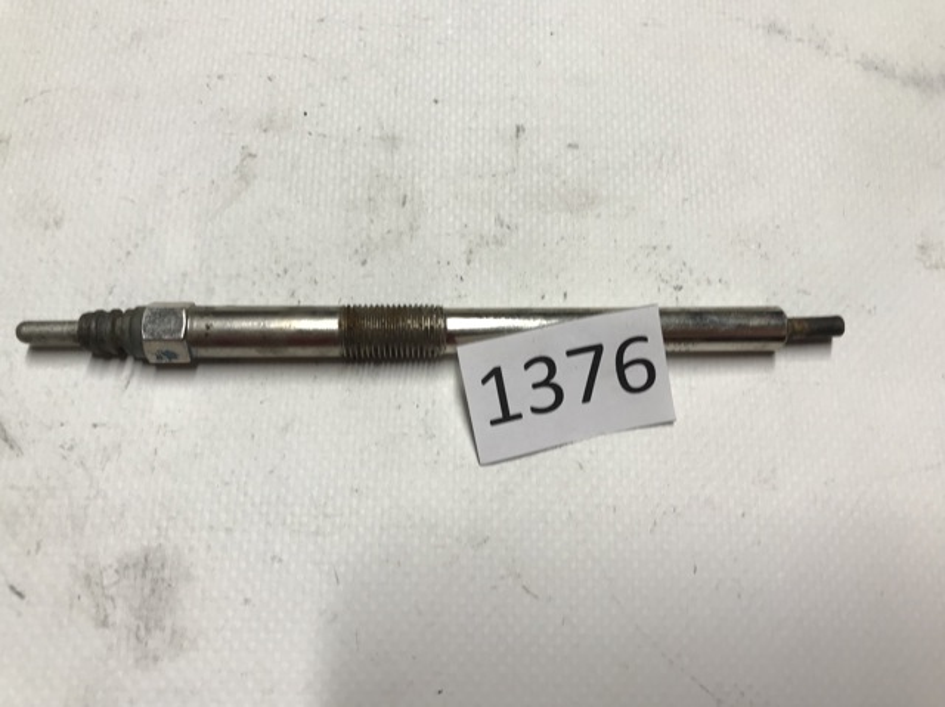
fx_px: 764
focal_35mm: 28
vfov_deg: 49.7
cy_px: 354
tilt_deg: -74.1
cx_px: 472
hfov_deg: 63.5
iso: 25
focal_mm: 3.99
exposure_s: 1/50
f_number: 1.8
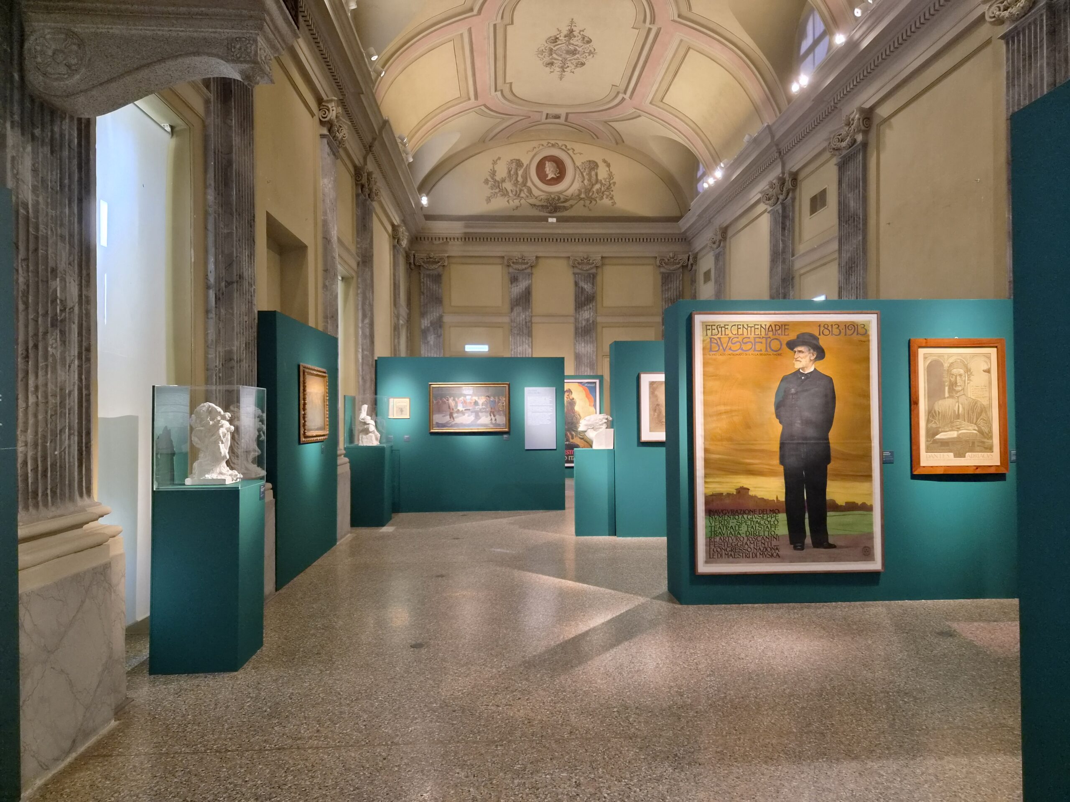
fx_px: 711
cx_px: 535
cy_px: 401
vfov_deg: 58.9
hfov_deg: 73.9
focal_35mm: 23
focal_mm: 5.4
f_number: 1.8
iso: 1000
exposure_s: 1/103
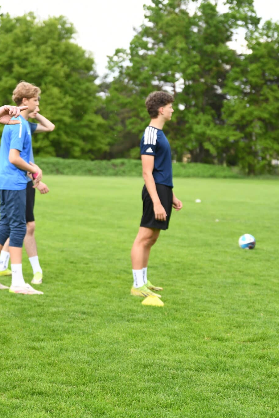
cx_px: 48
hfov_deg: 16.3
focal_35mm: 83
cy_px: 208
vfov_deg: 24.5
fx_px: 965
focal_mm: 55
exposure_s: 1/1250
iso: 720
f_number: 2.8
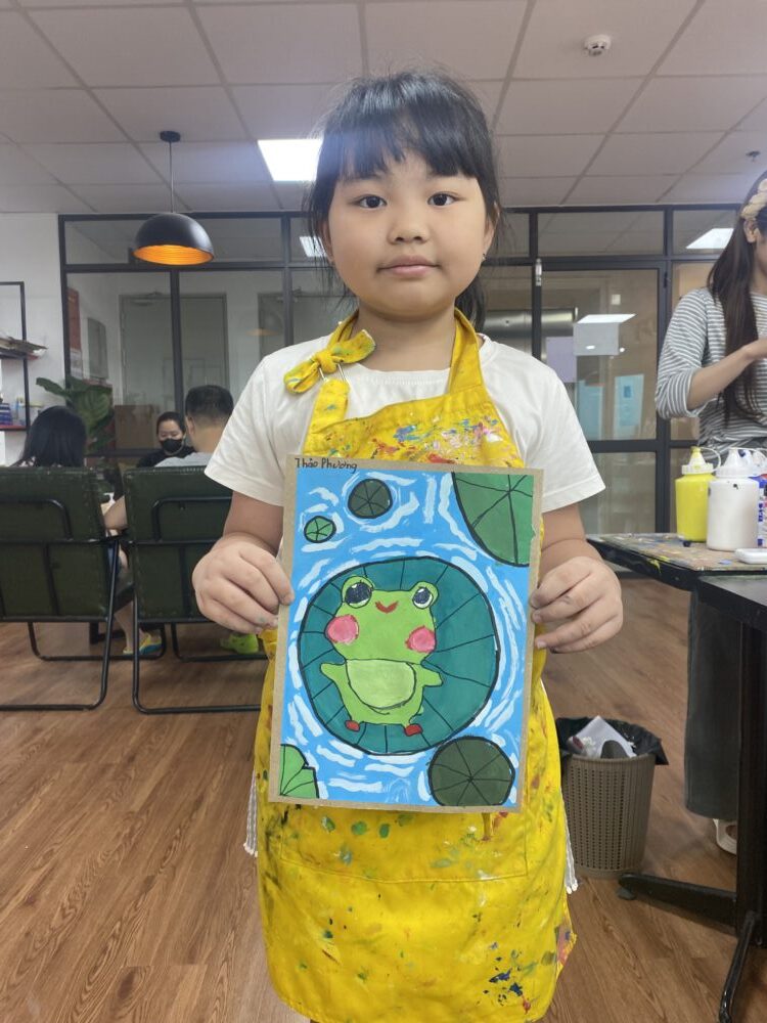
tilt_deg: -4.3
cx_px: 384
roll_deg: +1.6
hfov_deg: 53.1
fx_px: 768
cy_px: 512
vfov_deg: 67.3
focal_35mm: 26
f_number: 1.8
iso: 125
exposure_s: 1/100
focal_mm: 4.25
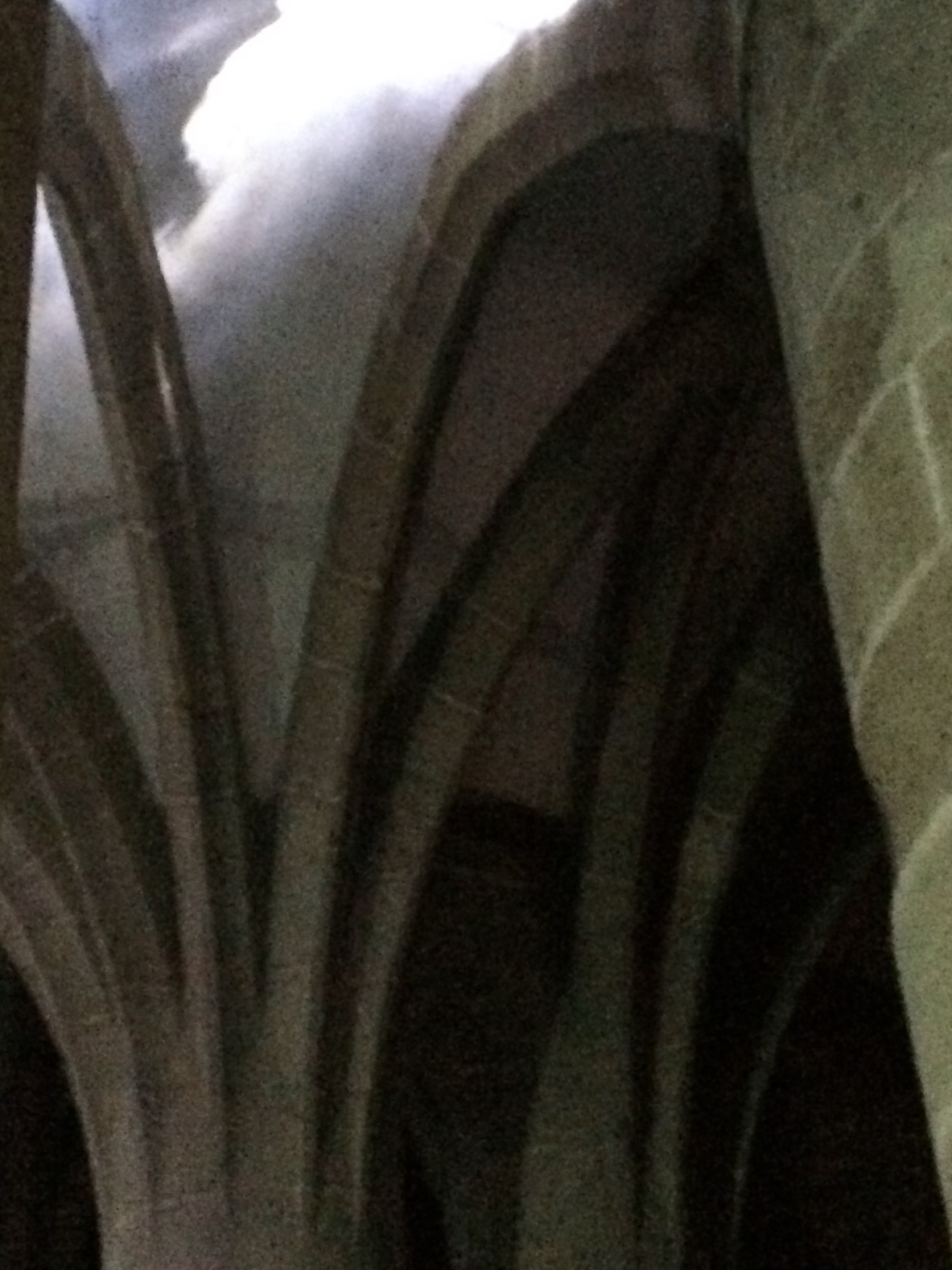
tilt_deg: +24.1
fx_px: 2201
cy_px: 460
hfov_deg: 24.4
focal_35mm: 60
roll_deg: -2.2
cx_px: 421
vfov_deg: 32.0
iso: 1000
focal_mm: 4.15
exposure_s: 1/15
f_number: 2.2
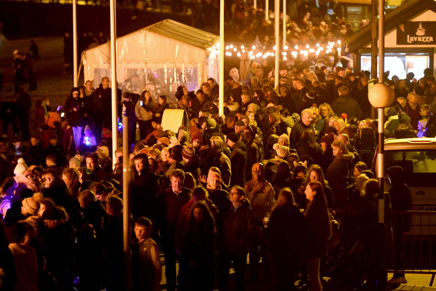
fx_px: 3451
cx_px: 218
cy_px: 146
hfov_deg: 7.2
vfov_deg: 4.8
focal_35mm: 285
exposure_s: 1/25
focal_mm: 190
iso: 3200
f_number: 2.8
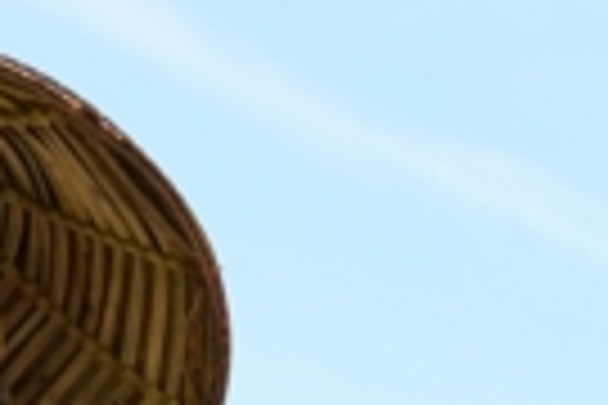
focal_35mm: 558
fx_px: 9423
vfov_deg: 2.4
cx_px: 815
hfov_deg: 3.7
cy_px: 1030
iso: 100
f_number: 8
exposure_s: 1/125
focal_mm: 94
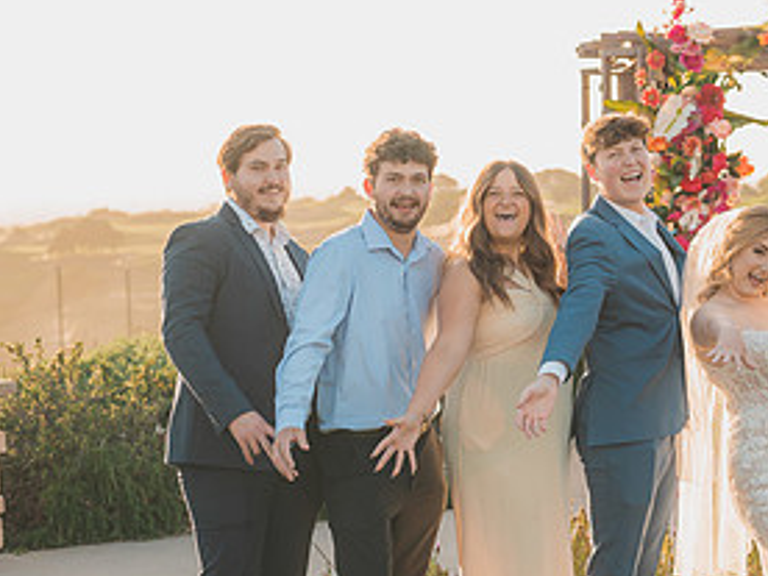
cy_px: 391
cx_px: 693
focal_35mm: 101
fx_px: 2241
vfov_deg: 14.6
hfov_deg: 19.1
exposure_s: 1/640
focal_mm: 50
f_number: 2.8
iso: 200
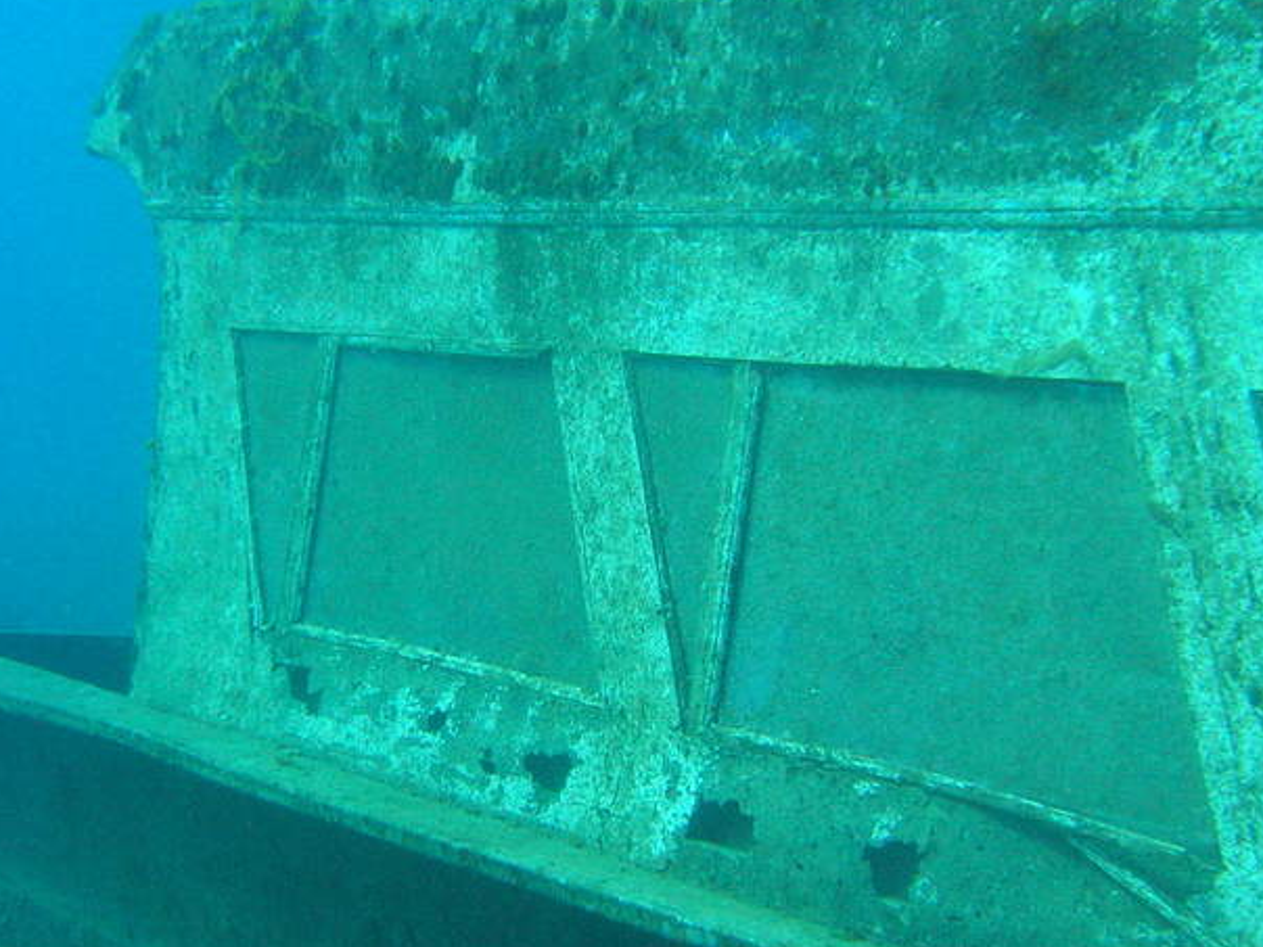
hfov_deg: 42.0
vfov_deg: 32.2
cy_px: 478
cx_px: 569
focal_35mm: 45
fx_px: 1642
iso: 50
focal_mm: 5.7
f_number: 4.9
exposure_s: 1/61.2
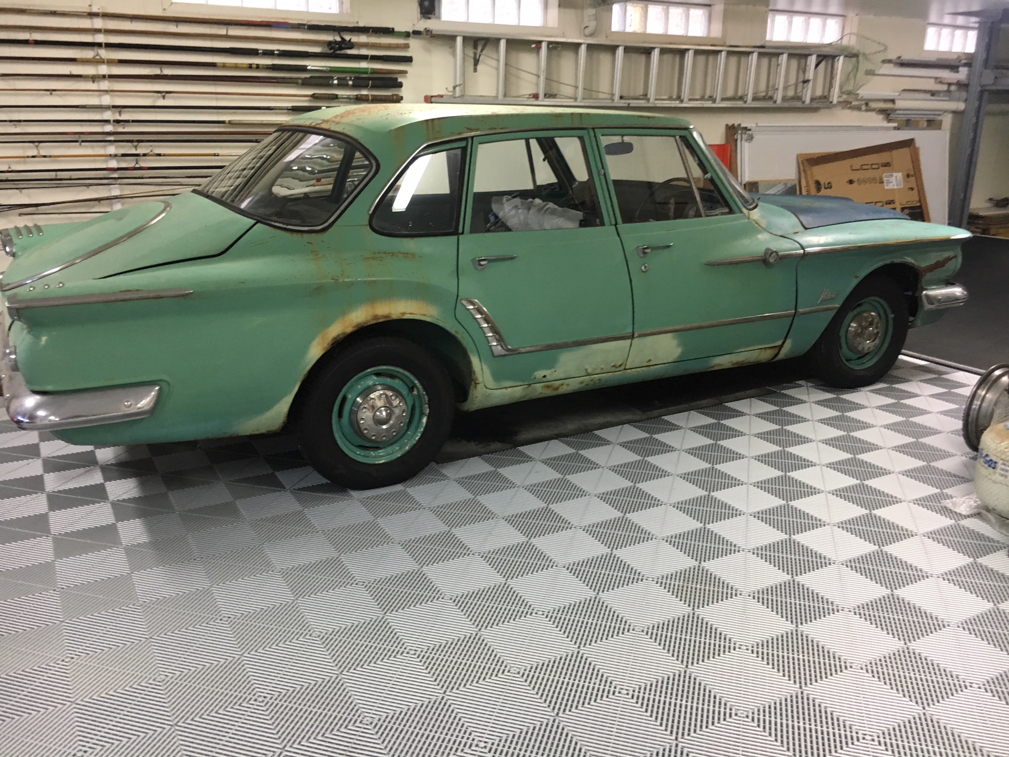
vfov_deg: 48.2
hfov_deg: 61.7
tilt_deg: -16.6
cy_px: 378
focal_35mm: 29
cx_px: 504
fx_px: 845
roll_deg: +0.3
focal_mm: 4.15
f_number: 2.2
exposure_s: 1/33
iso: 125
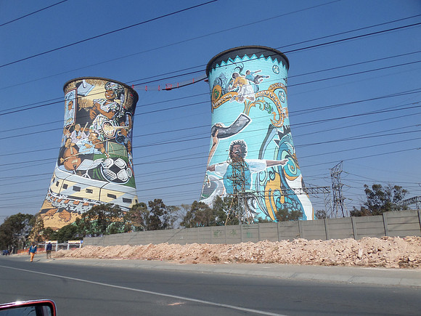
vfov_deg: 56.8
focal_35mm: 24
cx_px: 210
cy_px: 158
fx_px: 292
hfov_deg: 71.6
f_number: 4.6
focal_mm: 4
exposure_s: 1/750
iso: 80
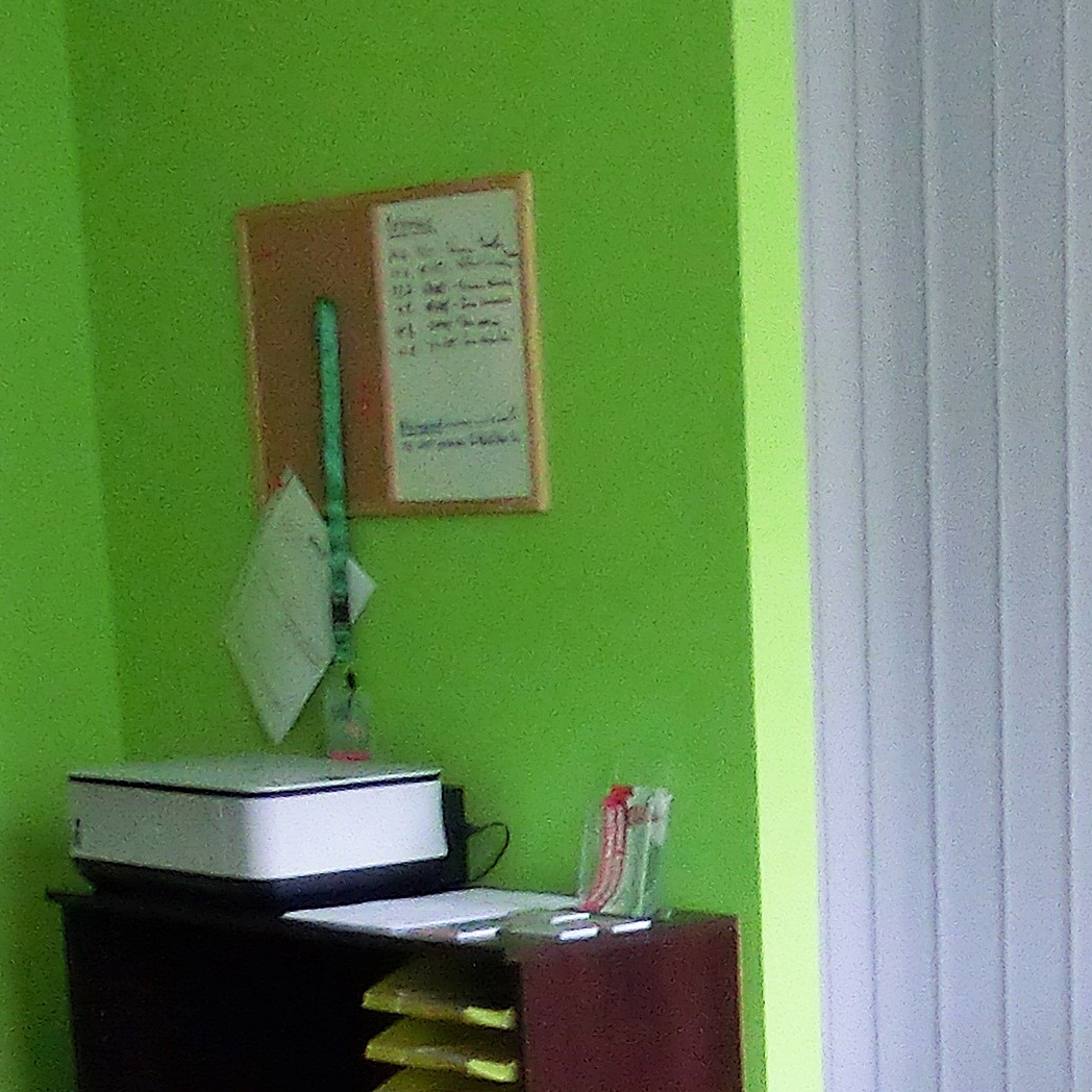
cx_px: 1152
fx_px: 2891
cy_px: 1151
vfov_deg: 20.5
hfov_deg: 20.5
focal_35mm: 81
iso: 640
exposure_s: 1/60
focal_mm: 4.24
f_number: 3
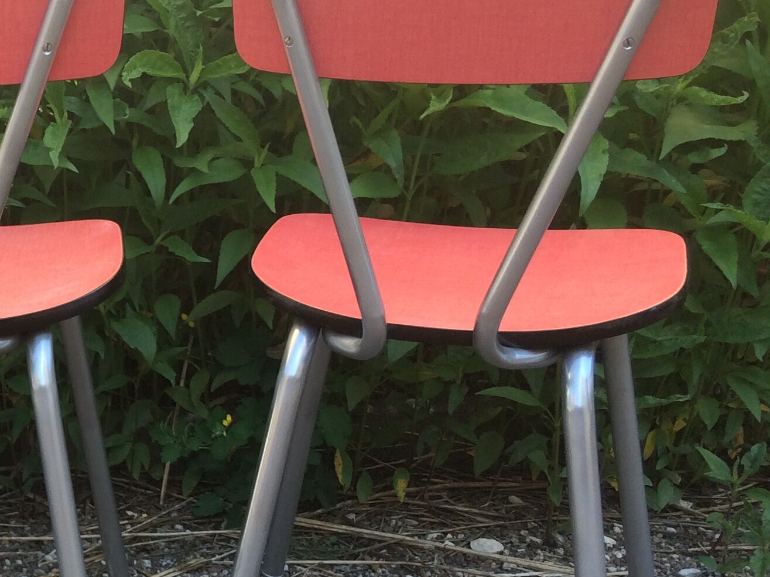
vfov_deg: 20.4
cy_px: 358
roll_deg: -1.5
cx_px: -141
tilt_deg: -17.5
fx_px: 1601
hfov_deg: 24.6
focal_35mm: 72
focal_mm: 4.15
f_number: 2.2
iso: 32
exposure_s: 1/297
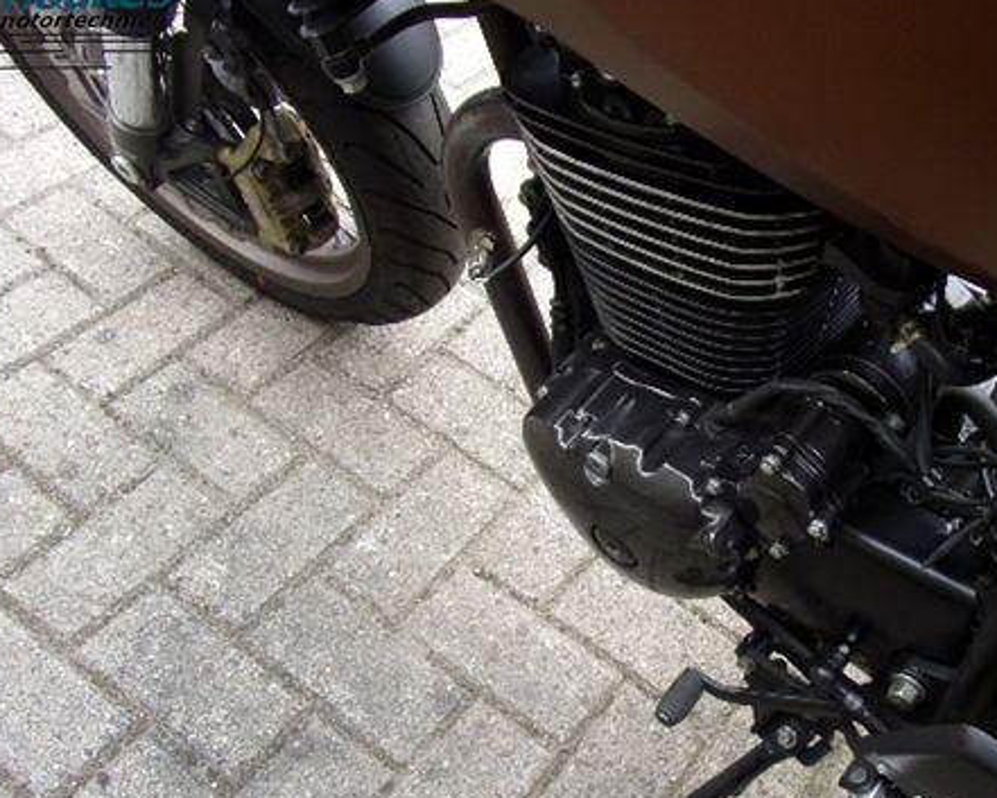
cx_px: 626
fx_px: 1003
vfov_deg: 43.1
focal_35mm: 34
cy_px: 484
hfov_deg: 52.2
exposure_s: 1/52
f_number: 3.3
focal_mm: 4.3
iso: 80
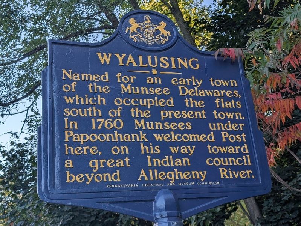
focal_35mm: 49
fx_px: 427
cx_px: 150
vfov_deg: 29.8
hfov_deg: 38.8
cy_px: 113
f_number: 1.68
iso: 18
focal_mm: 6.9
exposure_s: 1/217
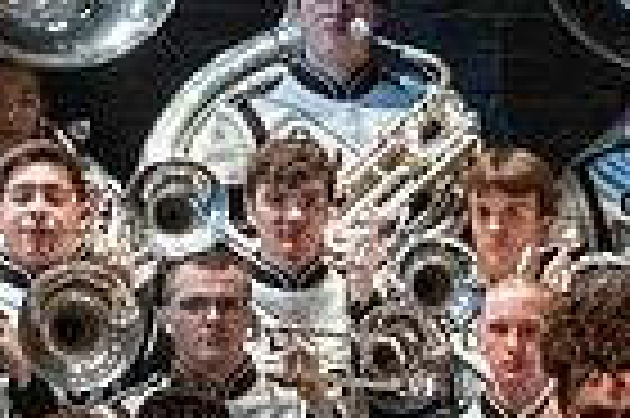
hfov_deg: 2.2
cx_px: 450
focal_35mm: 932
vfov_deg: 1.5
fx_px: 16291
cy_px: 746
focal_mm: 150
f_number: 4
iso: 4000
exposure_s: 1/500
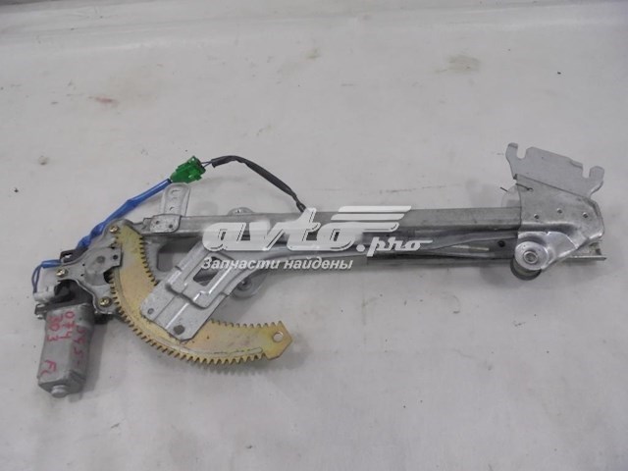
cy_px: 236
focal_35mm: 26
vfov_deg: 53.1
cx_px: 314
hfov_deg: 67.3
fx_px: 472
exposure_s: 1/30
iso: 400
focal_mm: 4.6
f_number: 3.5
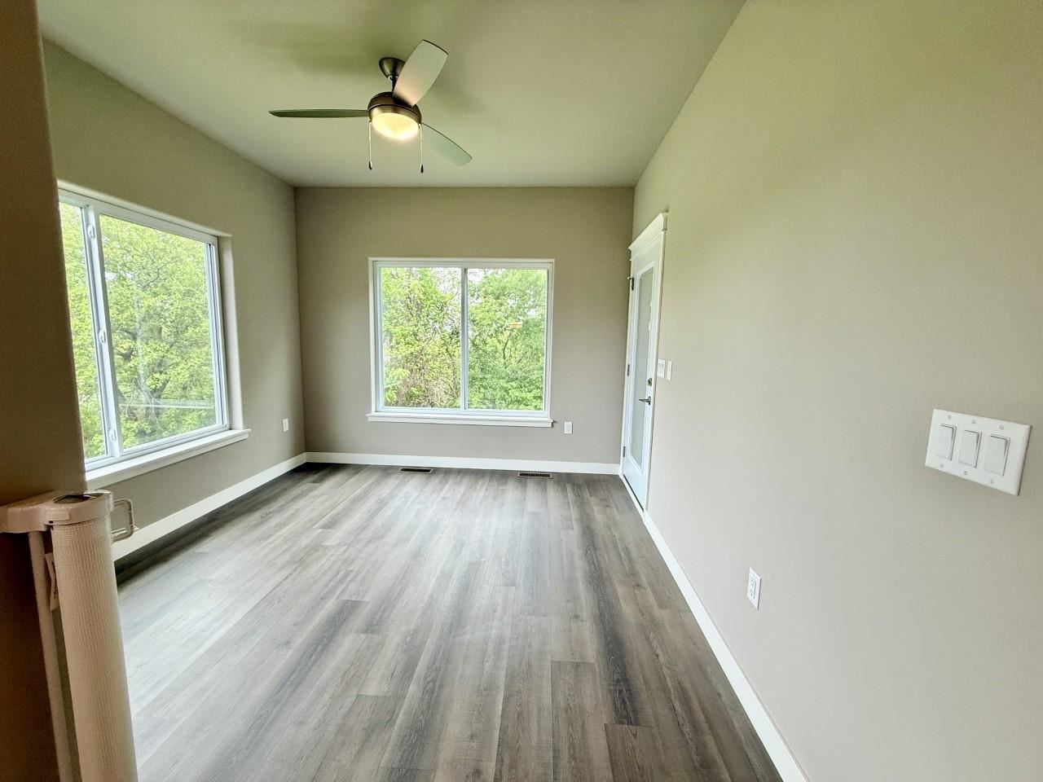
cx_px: 522
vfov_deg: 85.7
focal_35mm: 14
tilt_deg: -6.7
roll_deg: -1.2
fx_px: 422
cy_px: 391
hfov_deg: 102.1
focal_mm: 2.22
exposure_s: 1/120
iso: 125
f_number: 2.2
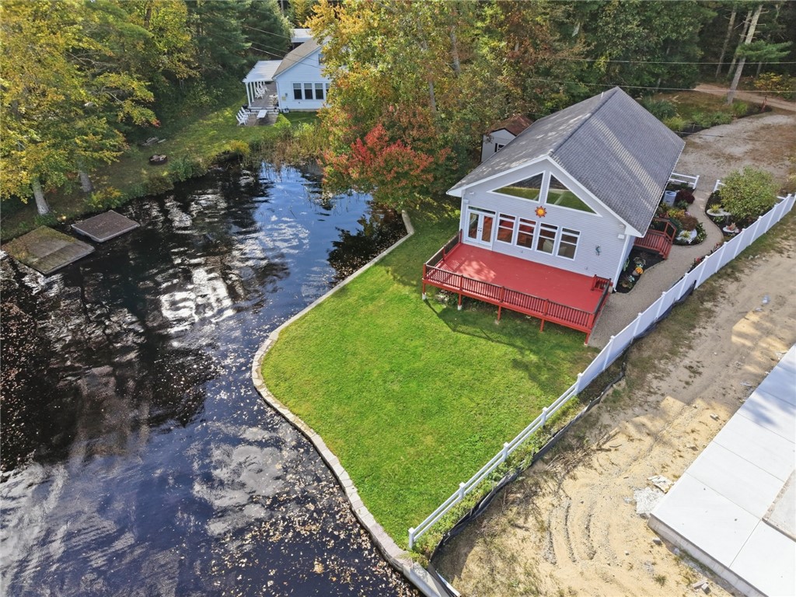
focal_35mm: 24
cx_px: 398
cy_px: 298
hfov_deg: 71.6
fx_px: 552
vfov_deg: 56.8
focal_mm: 8.7
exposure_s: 1/2000
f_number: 1.8
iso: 280
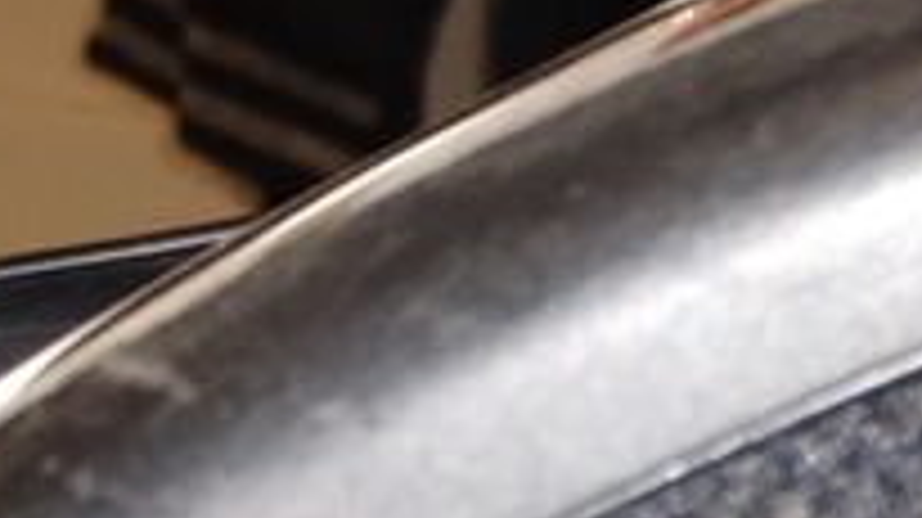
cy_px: 1568
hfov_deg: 14.2
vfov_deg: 7.6
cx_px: 1538
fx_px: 3372
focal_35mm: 138
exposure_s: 1/24
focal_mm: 4.75
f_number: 1.8
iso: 1031
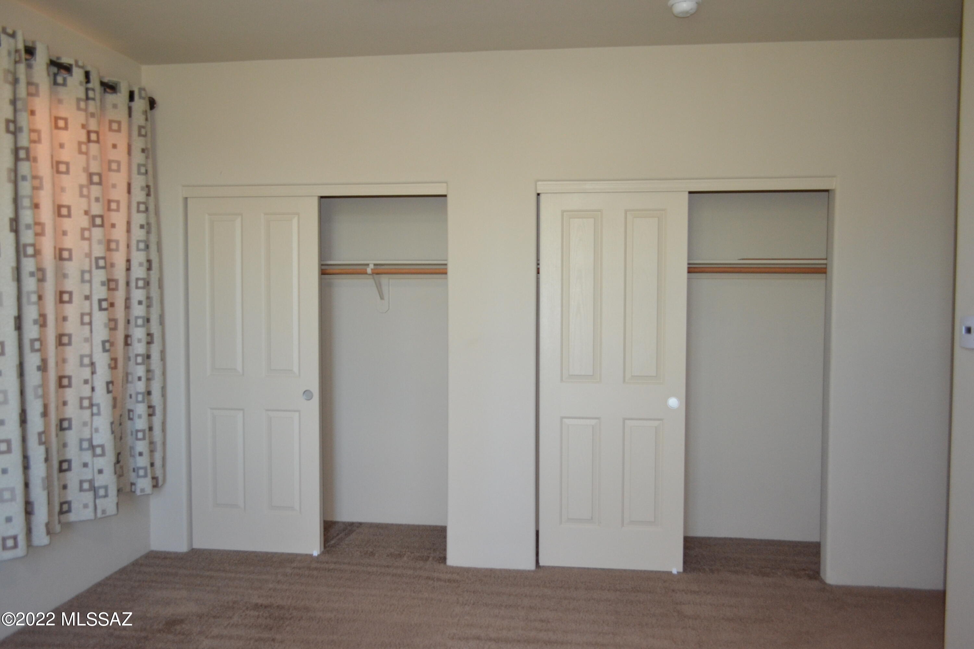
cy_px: 324
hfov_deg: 67.4
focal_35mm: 27
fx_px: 730
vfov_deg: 47.9
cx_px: 487
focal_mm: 18
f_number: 3.5
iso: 1100
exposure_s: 1/60
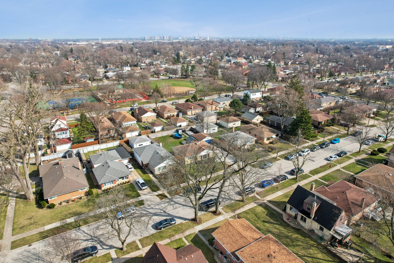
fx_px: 241
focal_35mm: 22
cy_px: 132
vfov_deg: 57.2
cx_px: 197
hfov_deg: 78.6
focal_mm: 8.4
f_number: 2.8
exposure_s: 1/160
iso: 100
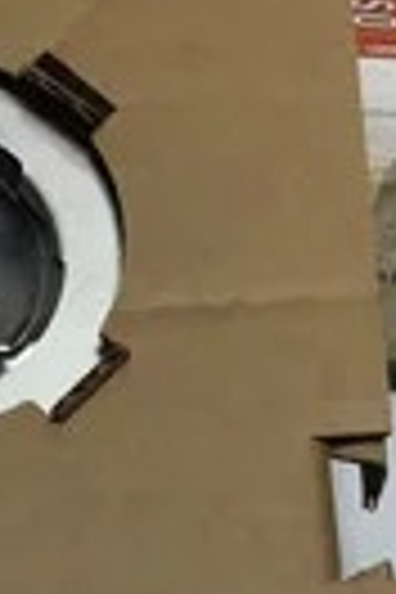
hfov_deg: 13.7
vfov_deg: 19.7
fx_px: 1617
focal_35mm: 98
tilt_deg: -63.2
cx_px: -22
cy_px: 688
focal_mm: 3.3
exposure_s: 1/243
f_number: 2.4
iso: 25
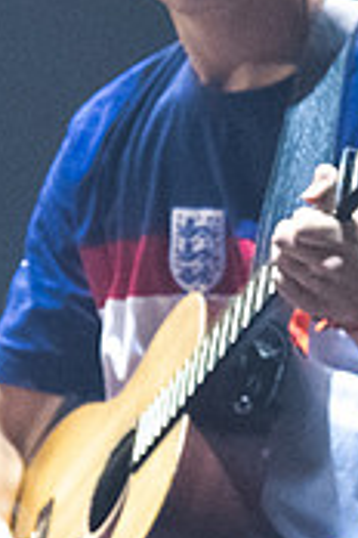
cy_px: 337
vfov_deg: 2.2
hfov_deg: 1.4
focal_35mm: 958
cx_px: 56
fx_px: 14289
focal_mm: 122
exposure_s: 1/400
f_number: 2.8
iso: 4000
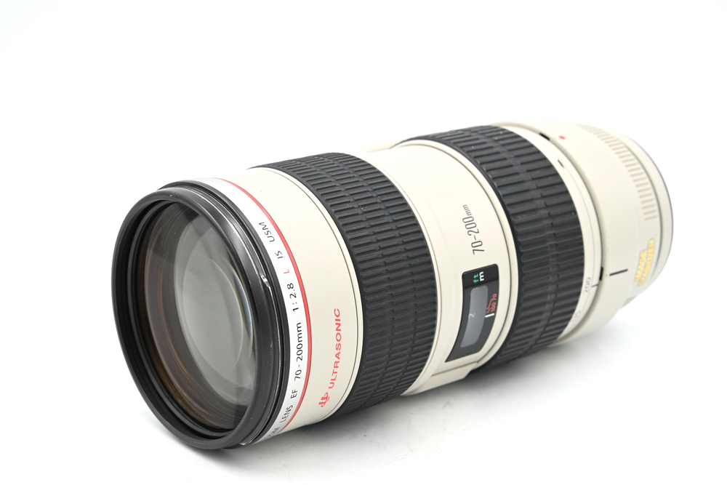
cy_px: 242
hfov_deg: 27.0
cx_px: 364
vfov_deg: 18.2
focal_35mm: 75
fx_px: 1515
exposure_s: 1/13
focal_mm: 75
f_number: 14
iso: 100
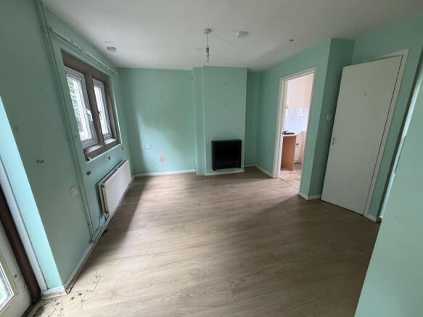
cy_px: 158
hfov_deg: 102.1
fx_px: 171
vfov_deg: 85.7
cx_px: 212
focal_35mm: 14
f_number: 2.2
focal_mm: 2.22
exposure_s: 1/87
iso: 320
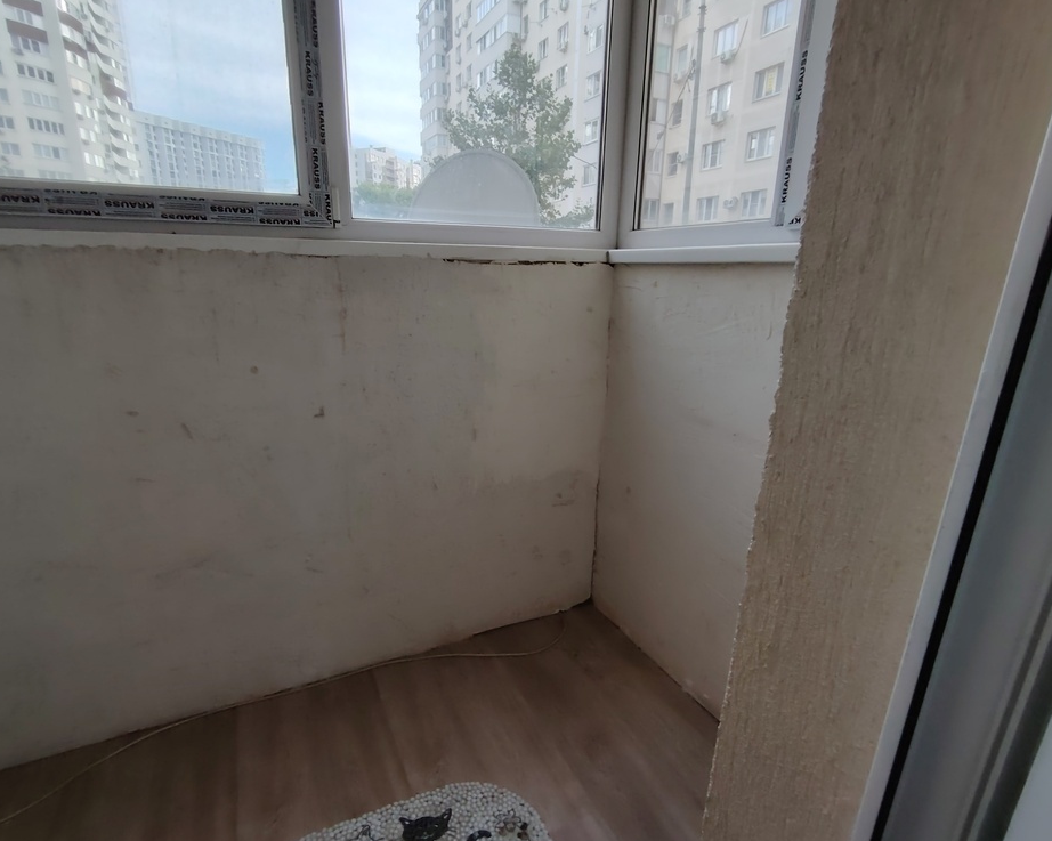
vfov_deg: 73.8
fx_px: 560
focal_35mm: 18
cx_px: 500
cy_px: 423
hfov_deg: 86.3
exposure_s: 1/134
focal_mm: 1.42
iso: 100
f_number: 2.2
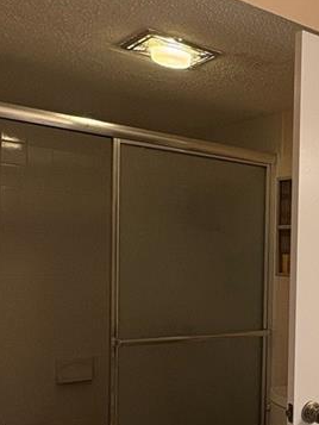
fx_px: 577
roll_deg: -1.9
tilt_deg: -1.3
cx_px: 418
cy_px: 290
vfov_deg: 39.8
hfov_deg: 26.2
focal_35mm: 47
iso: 160
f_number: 2.2
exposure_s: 1/120
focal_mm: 2.22
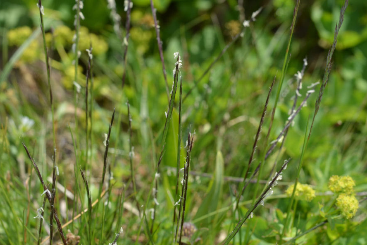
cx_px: 184
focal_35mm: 91
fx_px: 928
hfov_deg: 22.4
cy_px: 122
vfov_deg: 15.0
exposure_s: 1/125
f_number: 13
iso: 100
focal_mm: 60
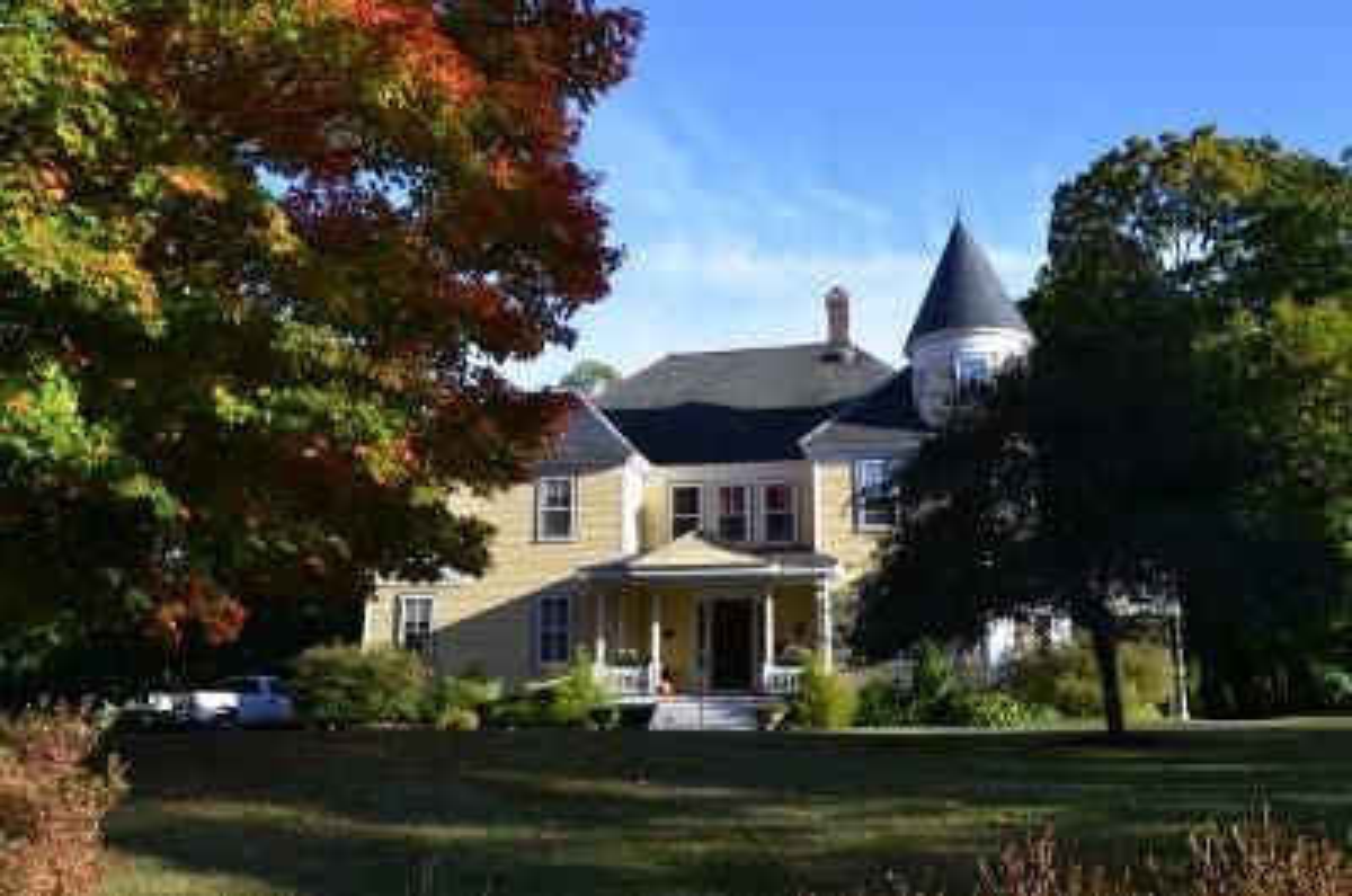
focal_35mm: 27
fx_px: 1012
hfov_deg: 67.5
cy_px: 448
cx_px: 676
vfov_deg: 47.7
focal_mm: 18
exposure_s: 1/250
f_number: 8
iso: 200
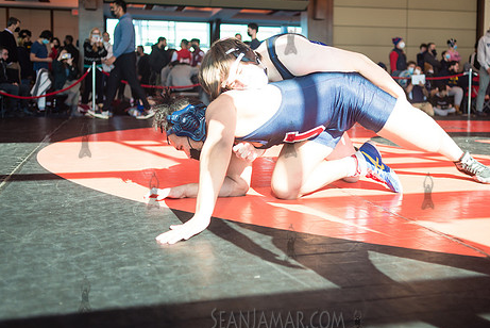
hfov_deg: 44.3
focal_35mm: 44
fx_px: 599
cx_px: 290
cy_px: 139
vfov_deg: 30.5
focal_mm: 35
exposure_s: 1/400
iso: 400
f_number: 2.8
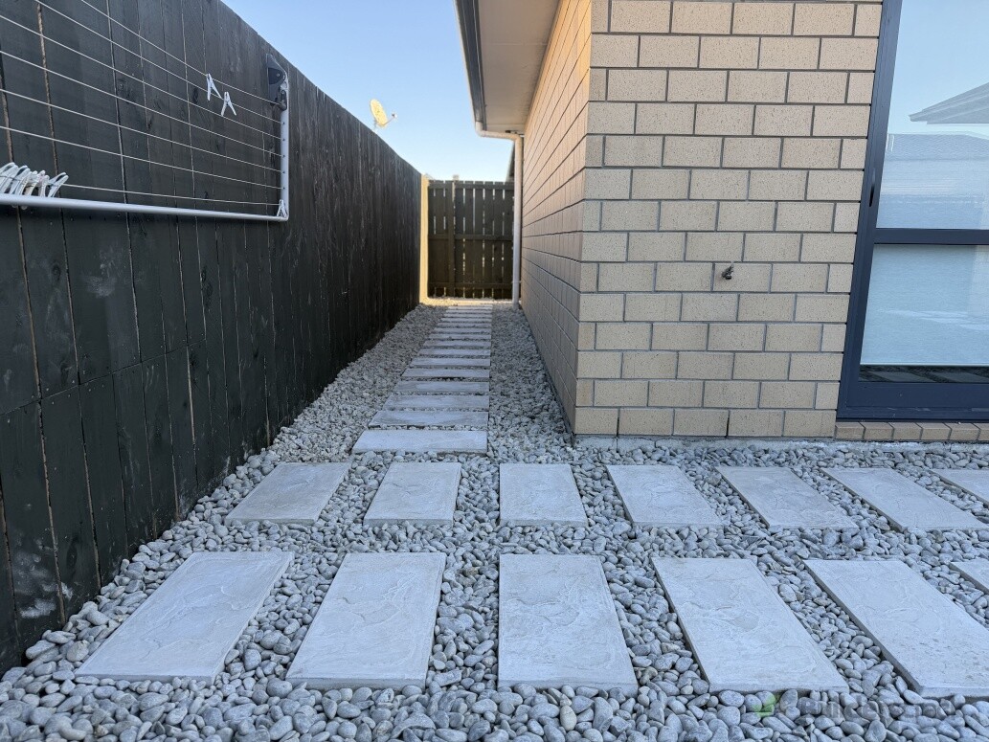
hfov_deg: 71.6
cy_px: 371
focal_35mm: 24
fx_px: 686
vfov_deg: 56.8
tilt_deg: -11.1
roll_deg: -0.3
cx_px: 494
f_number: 1.78
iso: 80
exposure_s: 1/309
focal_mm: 6.76
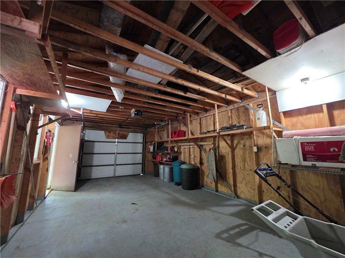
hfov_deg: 106.2
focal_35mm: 13
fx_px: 130
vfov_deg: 89.9
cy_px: 129
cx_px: 172
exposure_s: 1/60
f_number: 1.9
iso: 800
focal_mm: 2.2
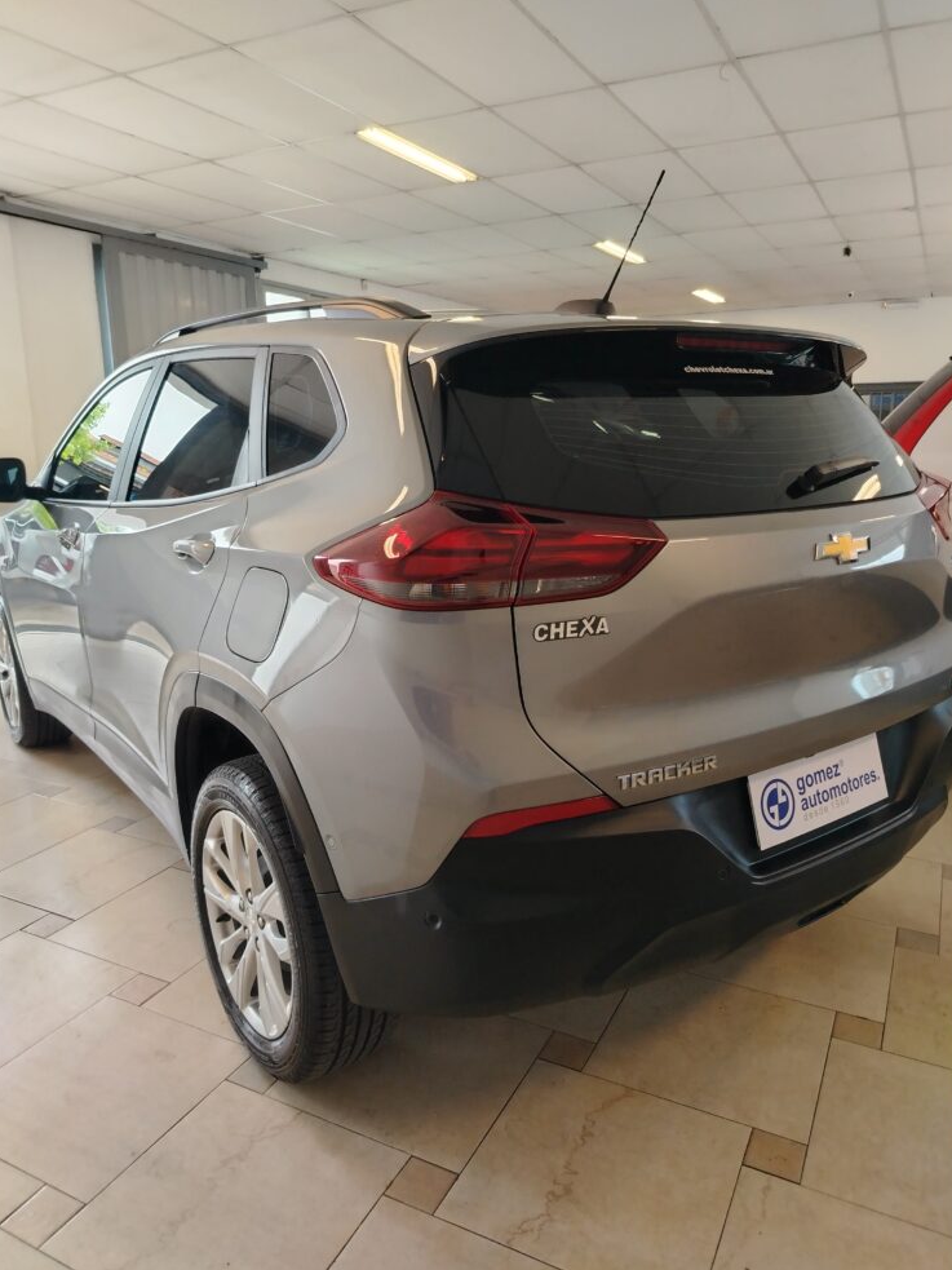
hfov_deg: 54.9
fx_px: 917
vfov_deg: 69.4
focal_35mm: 25
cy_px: 632
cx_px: 468
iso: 559
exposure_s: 1/50
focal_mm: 5.25
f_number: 1.75
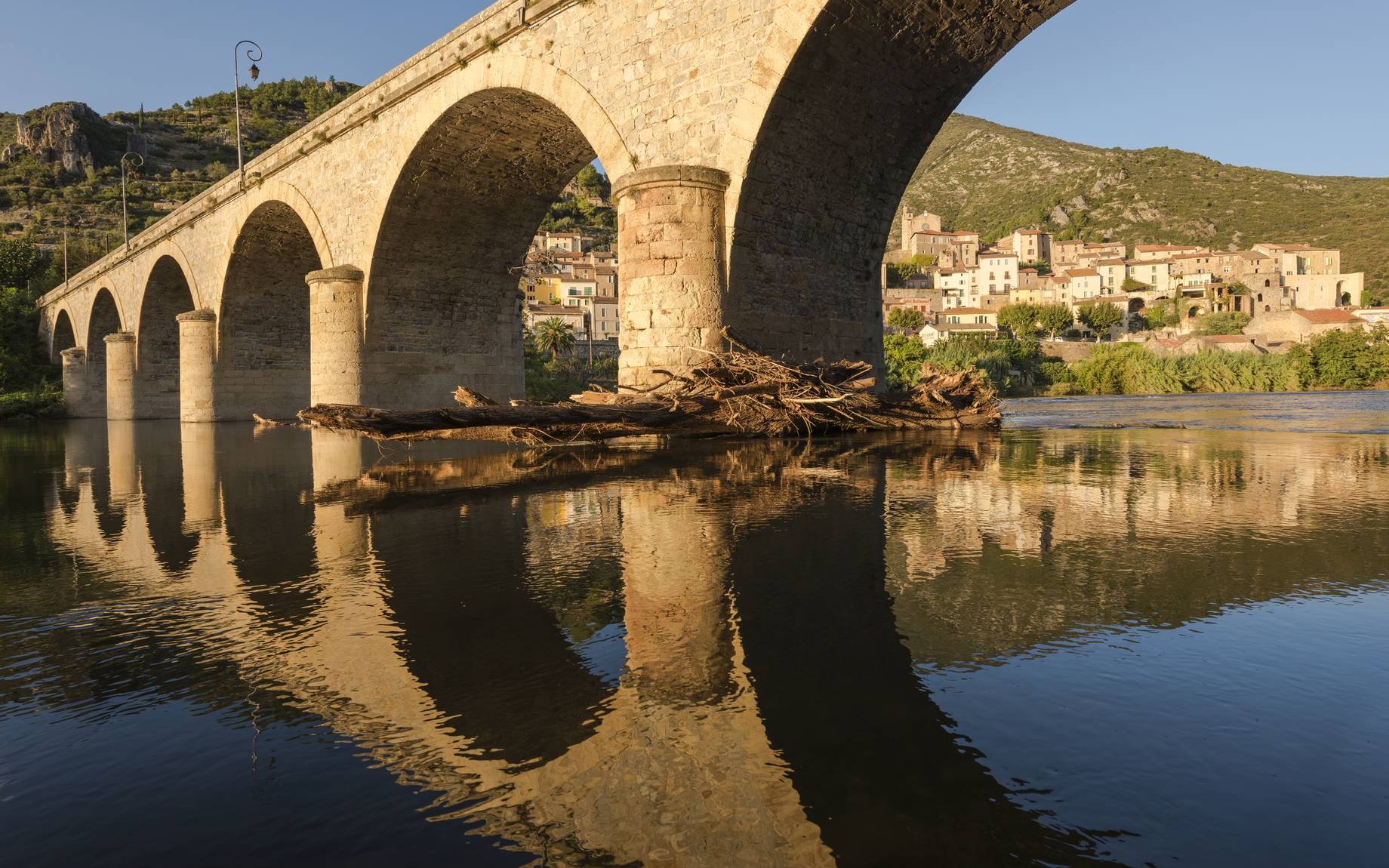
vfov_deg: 59.6
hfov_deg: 85.1
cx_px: 687
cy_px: 423
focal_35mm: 20
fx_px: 757
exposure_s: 1/160
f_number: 10
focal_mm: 19
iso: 200
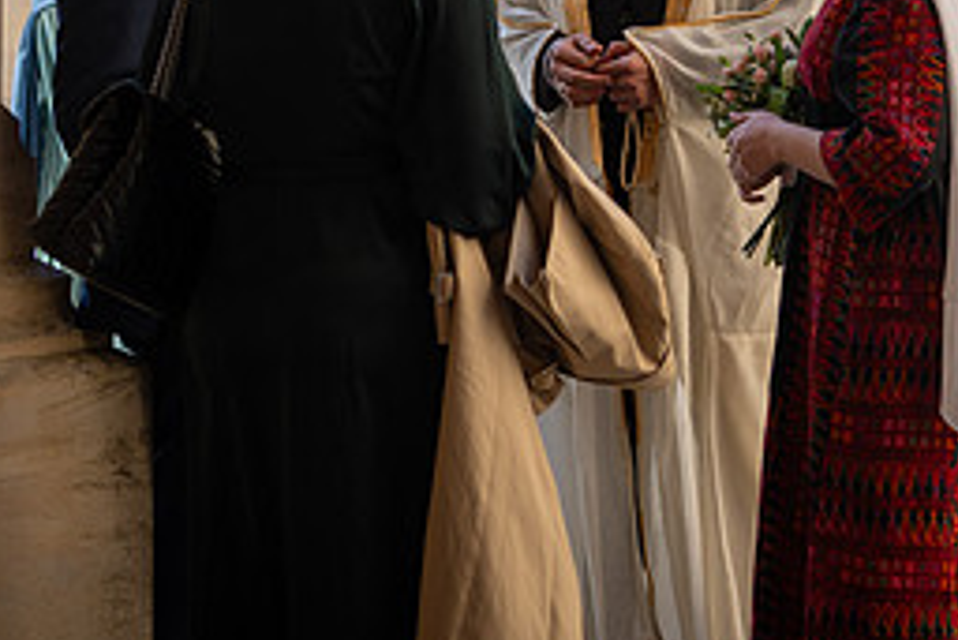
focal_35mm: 93
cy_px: -13
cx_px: 698
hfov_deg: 21.7
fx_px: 2476
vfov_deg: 14.5
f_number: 2.8
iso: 100
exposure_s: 1/1250
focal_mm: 40
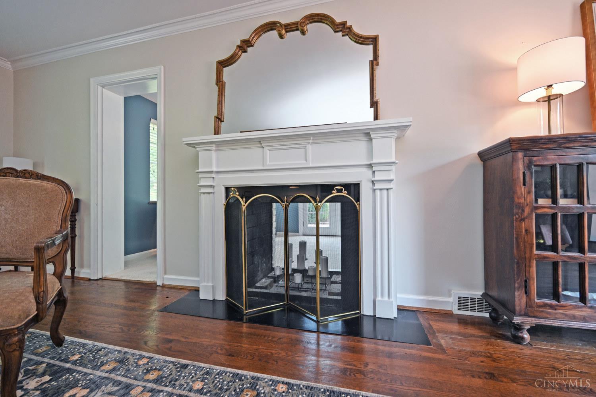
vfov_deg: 81.2
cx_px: 298
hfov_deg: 104.3
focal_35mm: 14
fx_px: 232
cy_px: 198
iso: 320
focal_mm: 14
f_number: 4
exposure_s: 1/60
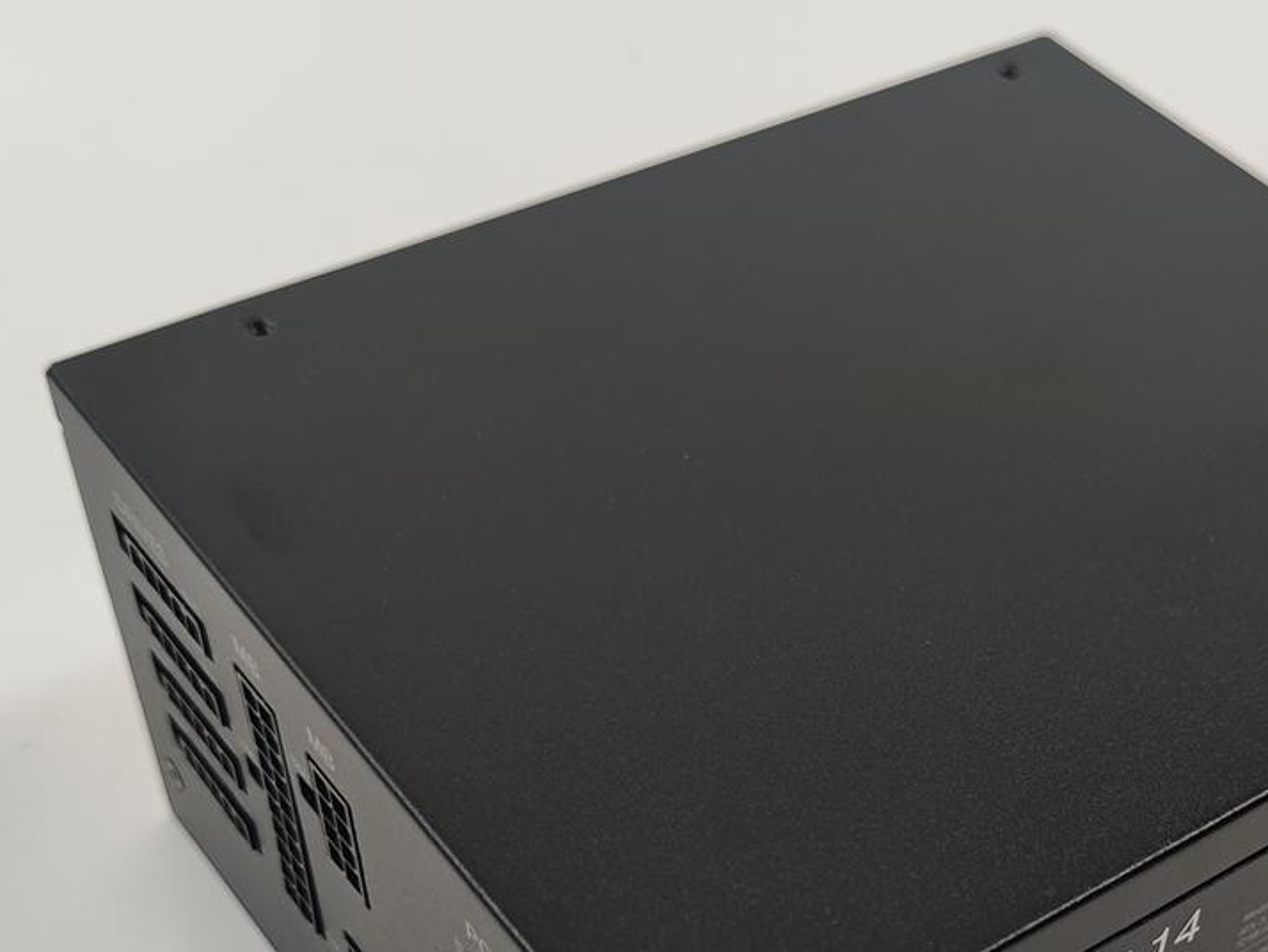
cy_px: 996
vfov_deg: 24.7
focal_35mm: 56
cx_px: 918
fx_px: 2052
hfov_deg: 33.8
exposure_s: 1/100
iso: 85
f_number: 1.85
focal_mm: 6.78
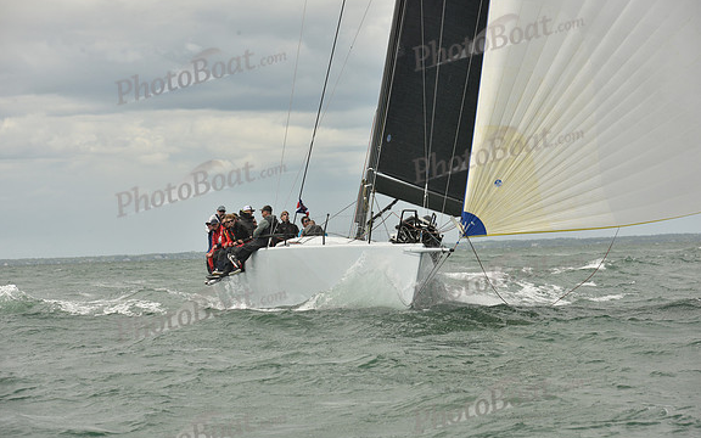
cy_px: 232
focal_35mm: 190
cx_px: 350
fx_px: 3630
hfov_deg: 11.0
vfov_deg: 6.9
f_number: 11
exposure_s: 1/800
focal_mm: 185
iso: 320
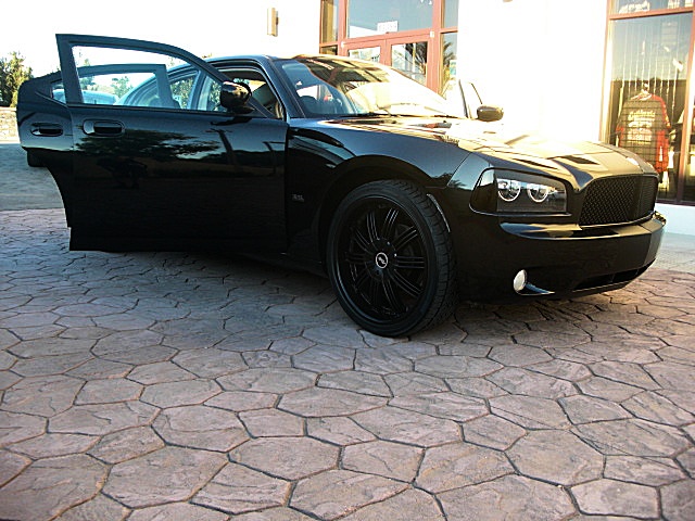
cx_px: 348
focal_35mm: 36
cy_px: 260
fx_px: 723
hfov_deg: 51.4
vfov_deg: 39.7
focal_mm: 6.3
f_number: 2.8
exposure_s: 1/100
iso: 100
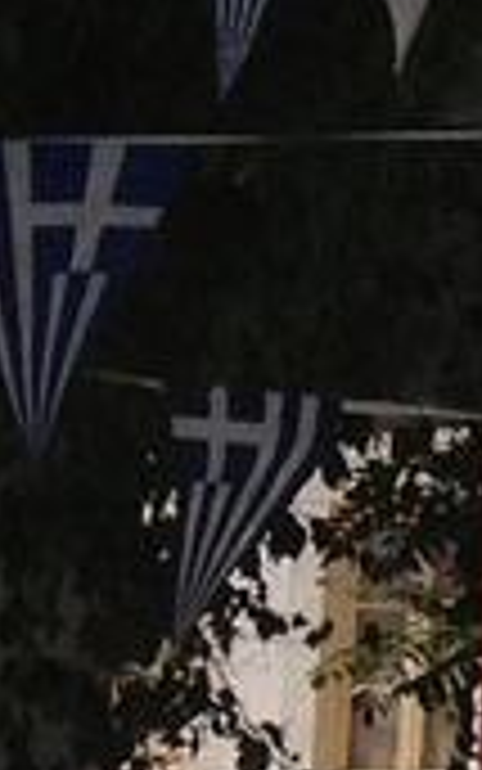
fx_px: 7287
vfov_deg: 6.0
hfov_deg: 3.3
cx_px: 2946
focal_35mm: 347
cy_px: 639
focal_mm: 4.28
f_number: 2.4
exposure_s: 1/3460
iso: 50
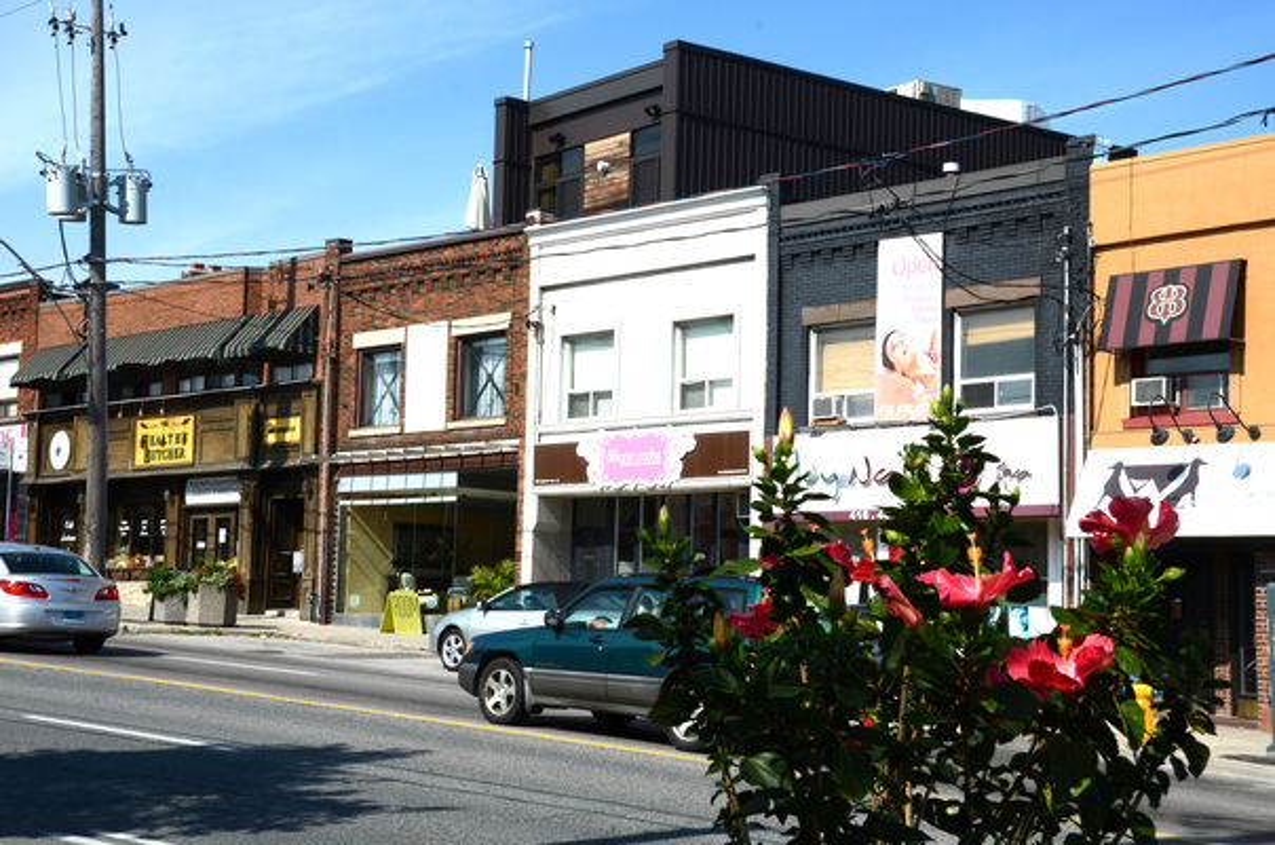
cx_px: 638
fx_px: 2014
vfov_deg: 23.7
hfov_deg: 35.1
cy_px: 422
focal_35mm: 57
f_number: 16
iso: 100
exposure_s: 1/160
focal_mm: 38
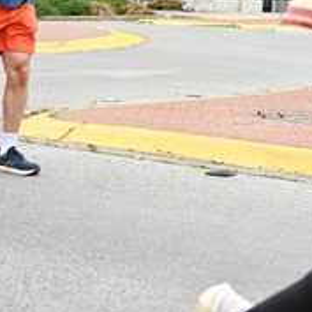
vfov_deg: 14.1
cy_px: -97
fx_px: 1213
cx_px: 110
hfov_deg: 14.6
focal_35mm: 119
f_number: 4
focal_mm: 45
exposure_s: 1/800
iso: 1600
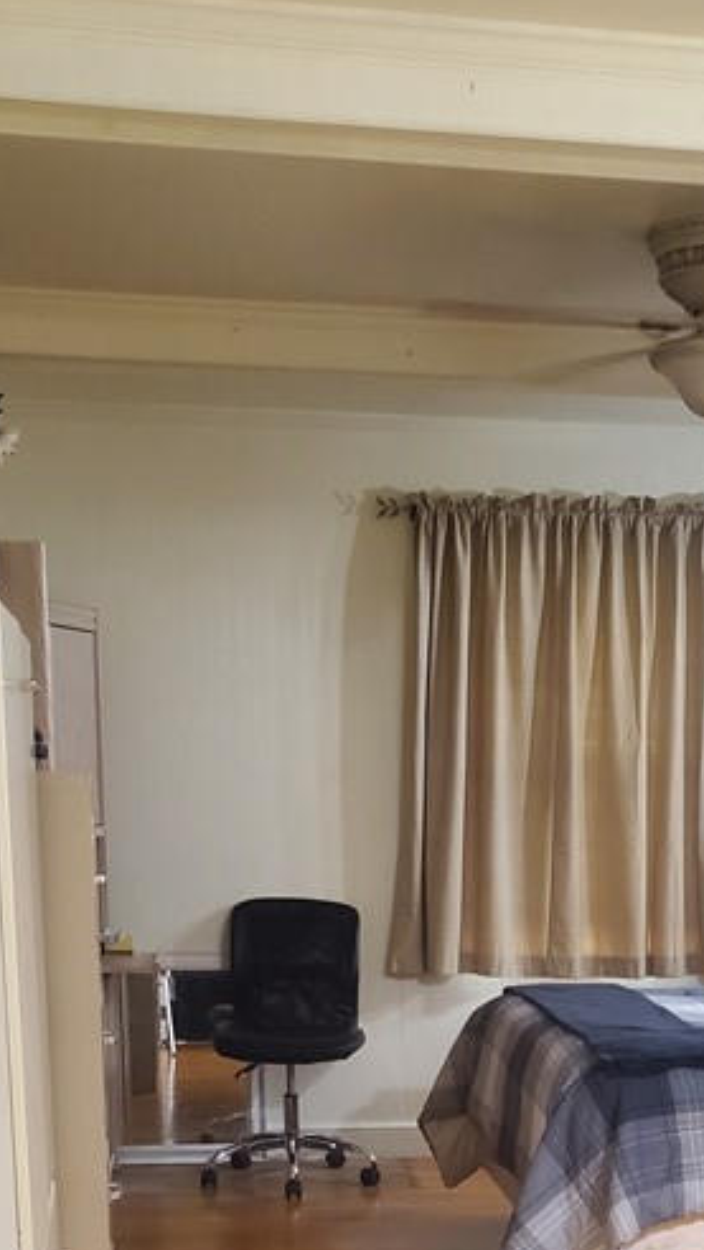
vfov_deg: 32.6
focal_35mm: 59
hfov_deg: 20.3
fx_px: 1957
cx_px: 518
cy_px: 1247
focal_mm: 4.3
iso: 250
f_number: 1.5
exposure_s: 1/40
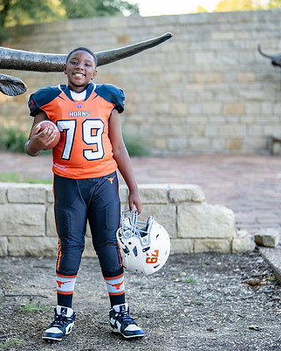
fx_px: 925
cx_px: 83
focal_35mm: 89
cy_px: 184
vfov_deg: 21.5
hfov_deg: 17.2
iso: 200
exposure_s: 1/1000
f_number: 1.2
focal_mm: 50
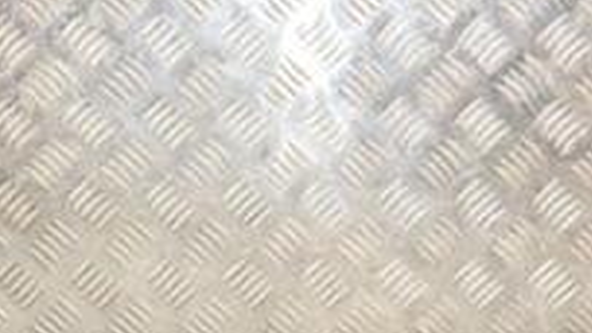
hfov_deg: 21.9
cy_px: 377
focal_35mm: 98
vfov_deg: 12.2
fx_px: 1531
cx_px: 303
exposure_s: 1/200
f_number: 5
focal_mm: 21
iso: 800
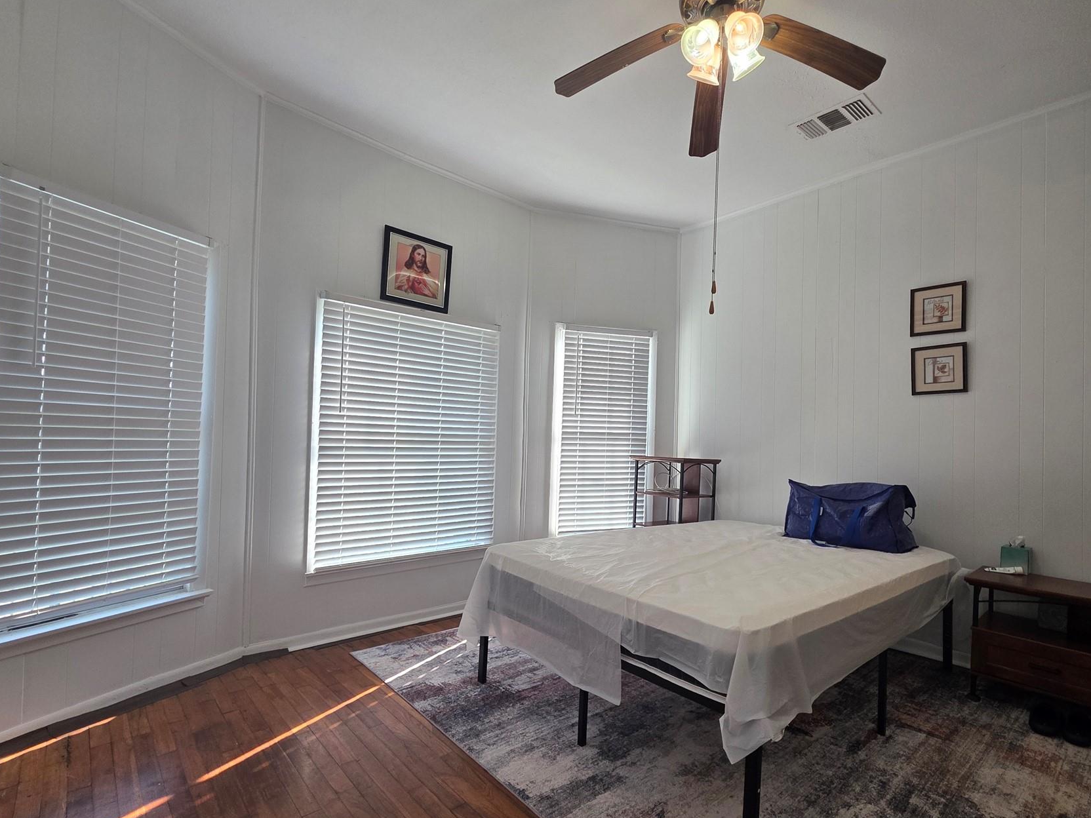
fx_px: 504
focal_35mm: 16
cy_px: 426
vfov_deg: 78.1
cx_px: 605
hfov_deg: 94.1
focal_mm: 2.2
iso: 100
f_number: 1.9
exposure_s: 1/120
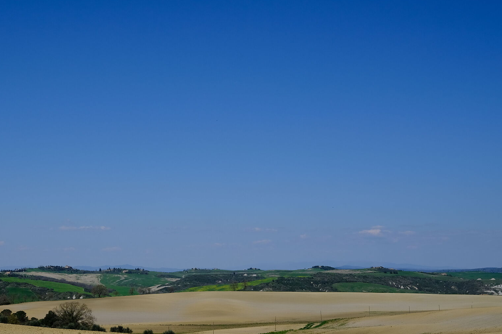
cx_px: 132
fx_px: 767
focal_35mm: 55
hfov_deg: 35.5
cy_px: 221
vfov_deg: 24.5
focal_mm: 23
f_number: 5.6
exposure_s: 1/2000
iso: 200
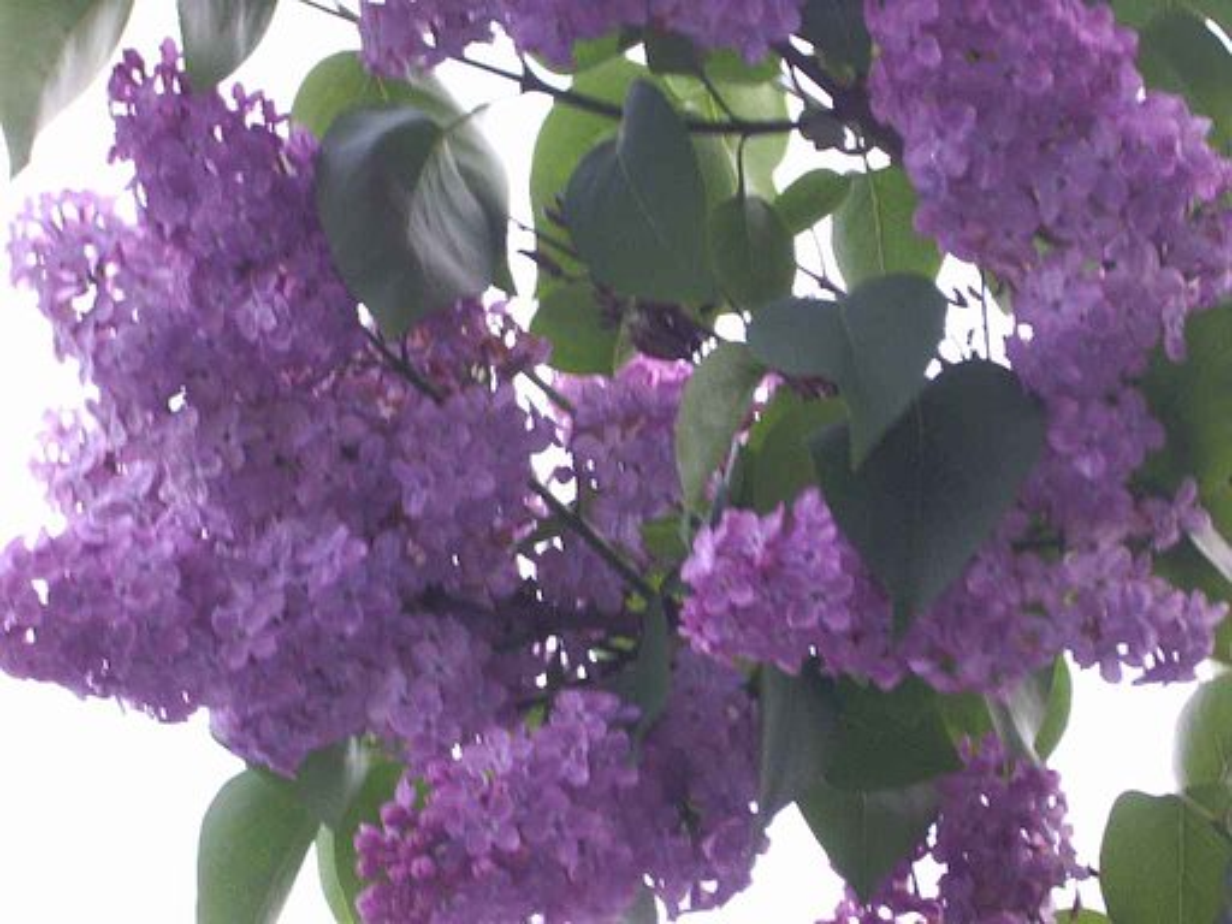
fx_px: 3808
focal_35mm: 107
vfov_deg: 13.8
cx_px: 616
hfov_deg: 18.4
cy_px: 462
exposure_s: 1/15
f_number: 4.8
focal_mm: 17.4
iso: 200
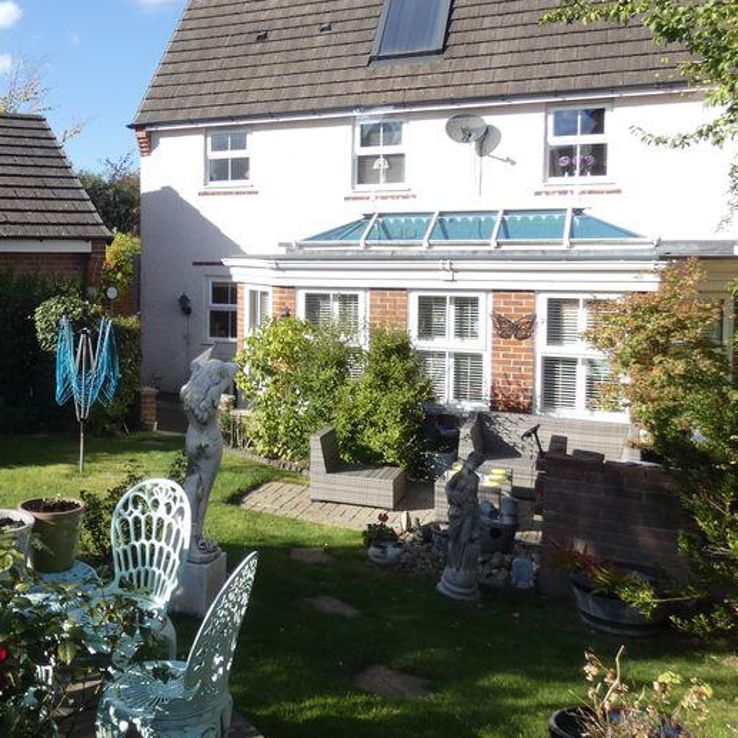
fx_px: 844
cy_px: 290
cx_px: 138
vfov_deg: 46.9
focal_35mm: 35
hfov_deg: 44.7
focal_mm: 3.6
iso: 80
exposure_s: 1/800
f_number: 2.8
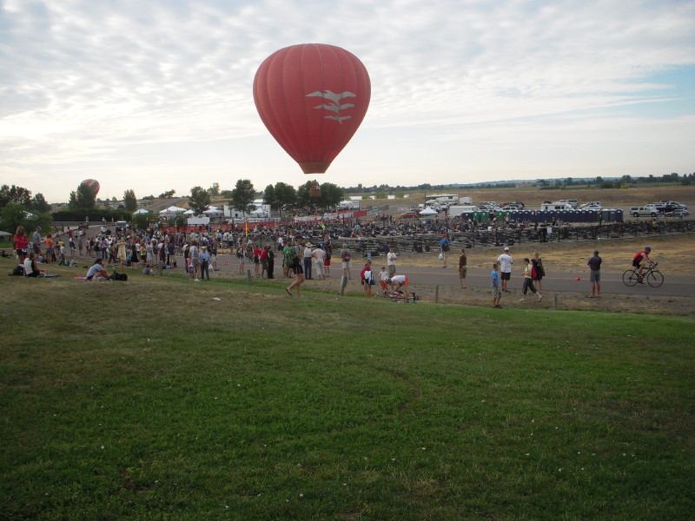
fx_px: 763
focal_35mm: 38
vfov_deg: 37.7
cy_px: 260
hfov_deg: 49.0
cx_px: 348
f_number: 3.3
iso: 100
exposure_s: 1/500
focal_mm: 6.3
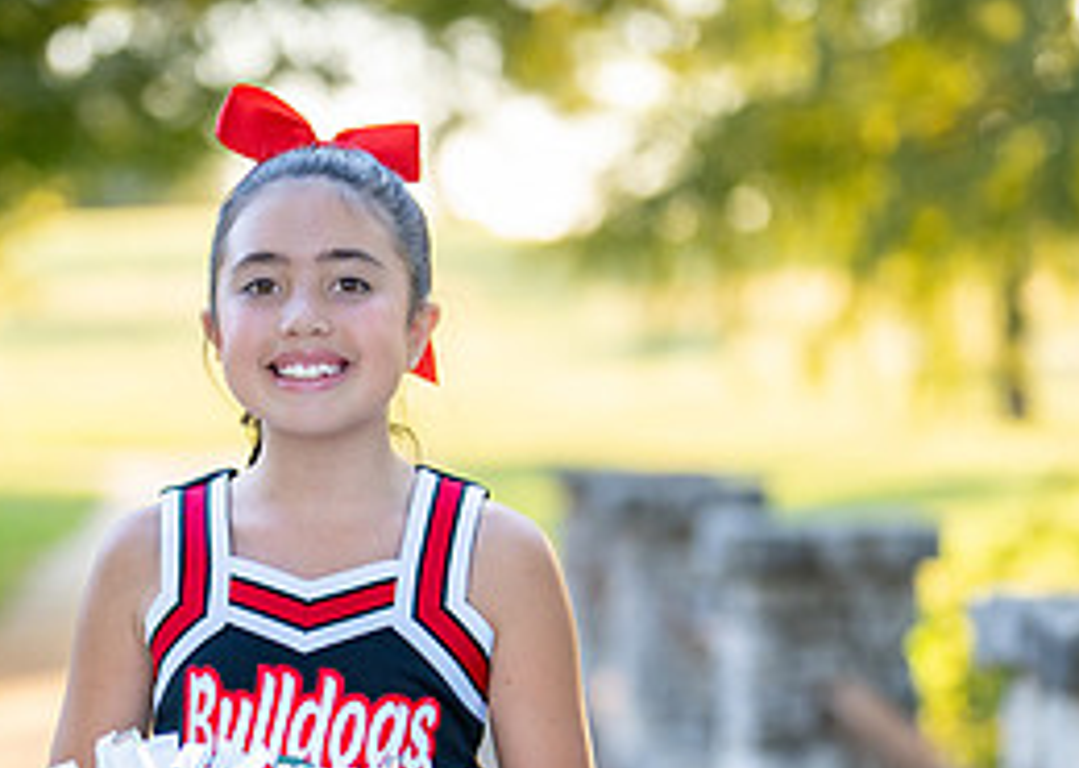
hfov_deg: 15.8
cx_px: 420
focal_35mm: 127
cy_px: 647
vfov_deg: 11.2
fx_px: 3887
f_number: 1.2
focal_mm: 50
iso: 200
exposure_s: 1/1000
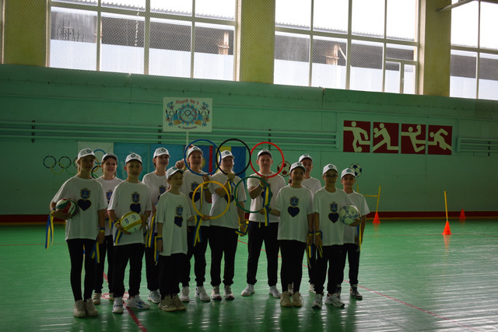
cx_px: 249
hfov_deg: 45.0
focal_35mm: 44
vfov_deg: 30.9
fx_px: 602
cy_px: 166
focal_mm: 29
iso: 450
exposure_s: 1/60
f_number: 4.2
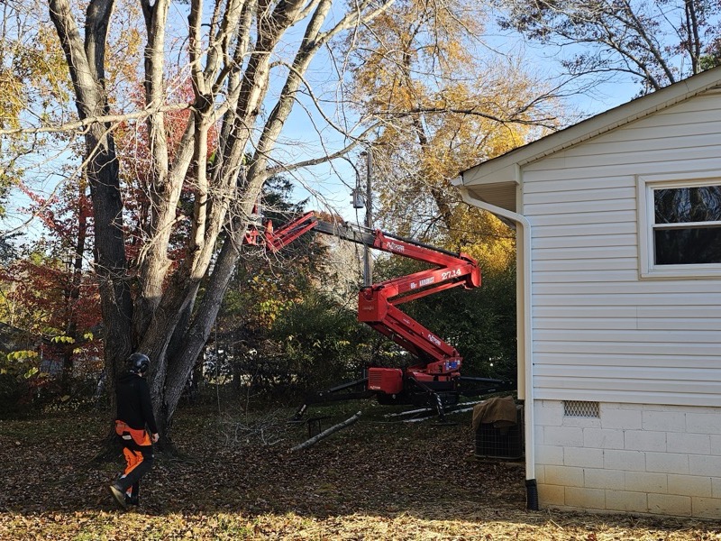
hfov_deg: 73.9
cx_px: 360
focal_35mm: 23
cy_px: 270
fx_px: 479
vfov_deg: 58.9
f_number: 1.7
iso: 10
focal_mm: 6.3
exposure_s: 1/233
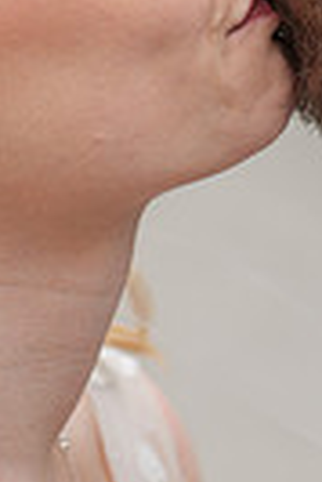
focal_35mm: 169
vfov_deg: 11.6
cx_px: 242
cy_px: -239
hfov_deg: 8.1
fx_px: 2261
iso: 100
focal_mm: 50
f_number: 3.5
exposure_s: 1/400
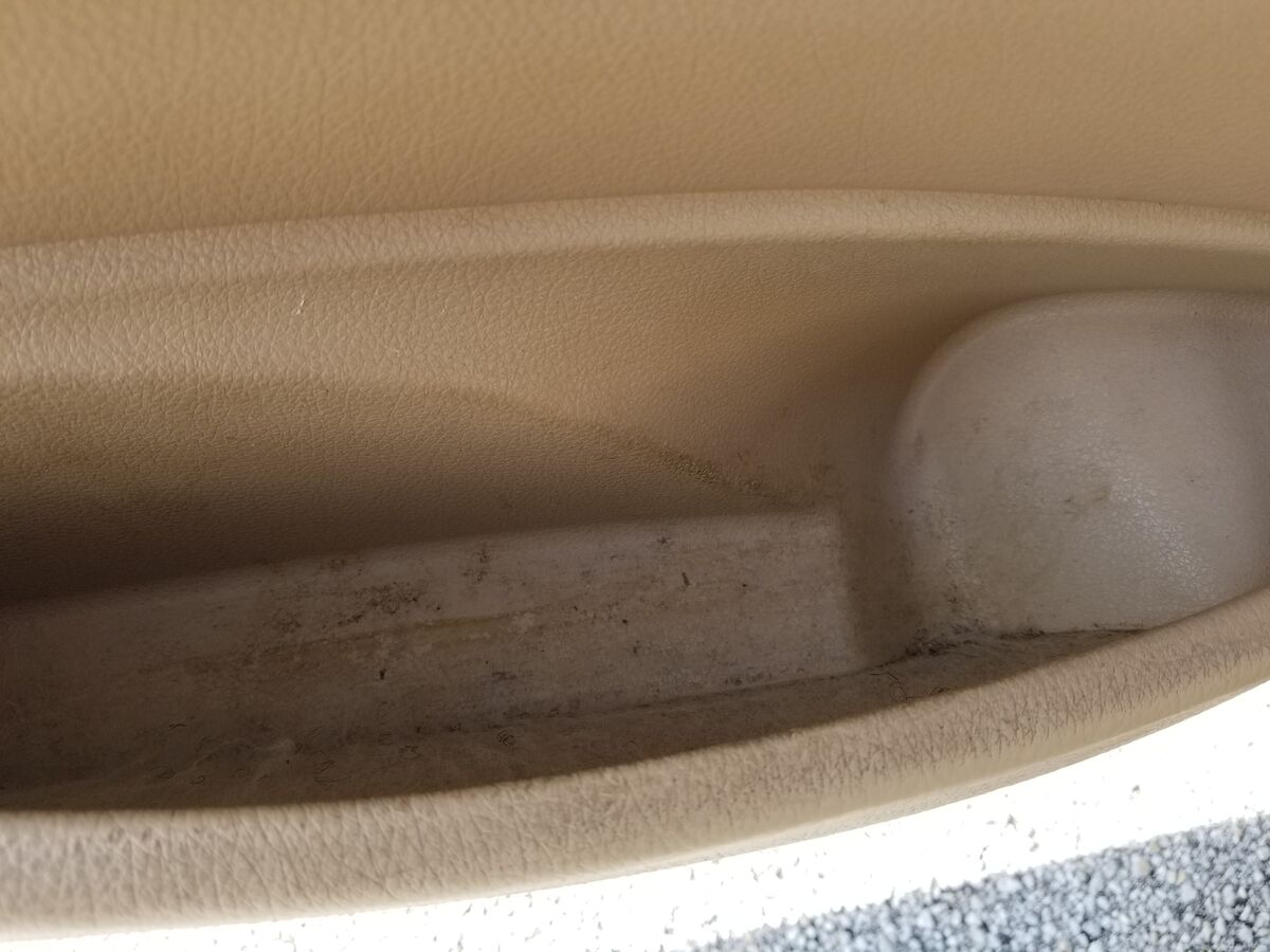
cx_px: 635
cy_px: 476
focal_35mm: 26
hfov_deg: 67.3
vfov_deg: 53.1
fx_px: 954
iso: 50
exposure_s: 1/244
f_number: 1.7
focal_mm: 4.25
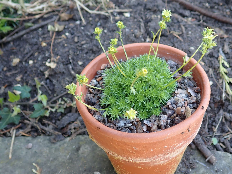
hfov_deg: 48.6
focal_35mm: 38
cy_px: 69
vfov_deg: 37.6
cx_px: 142
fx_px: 255
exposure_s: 1/80
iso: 100
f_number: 2.3
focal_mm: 5.5
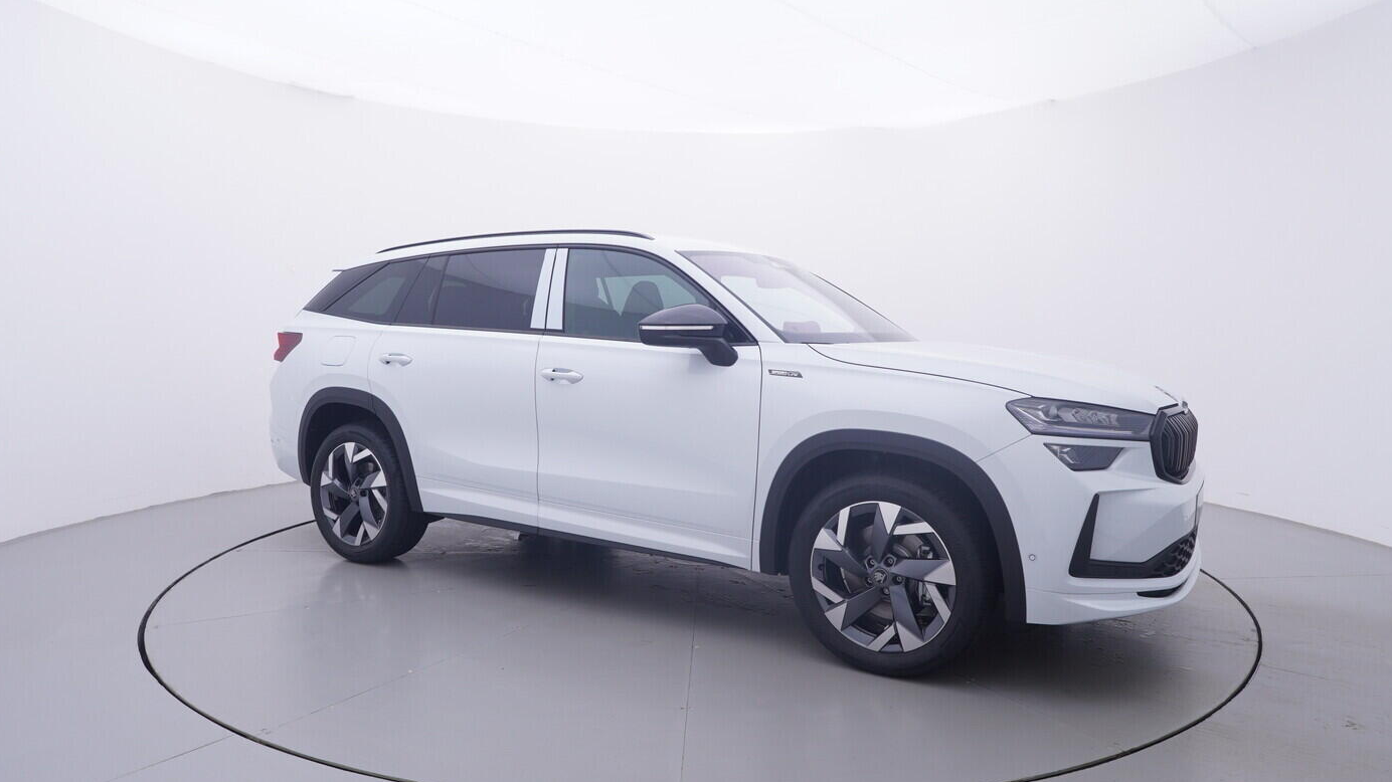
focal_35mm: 25
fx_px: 906
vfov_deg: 46.7
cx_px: 697
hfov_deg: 75.1
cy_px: 377
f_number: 5
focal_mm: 15
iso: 200
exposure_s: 1/80
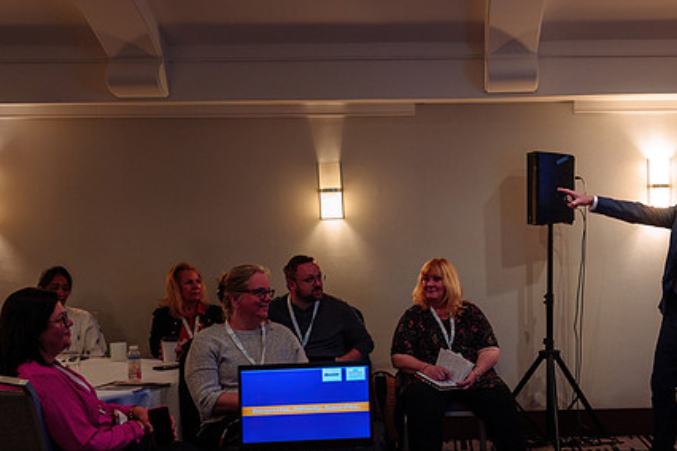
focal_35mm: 53
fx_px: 997
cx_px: 475
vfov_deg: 25.3
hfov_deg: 36.9
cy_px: 314
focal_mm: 35
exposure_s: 1/100
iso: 1000
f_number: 3.5
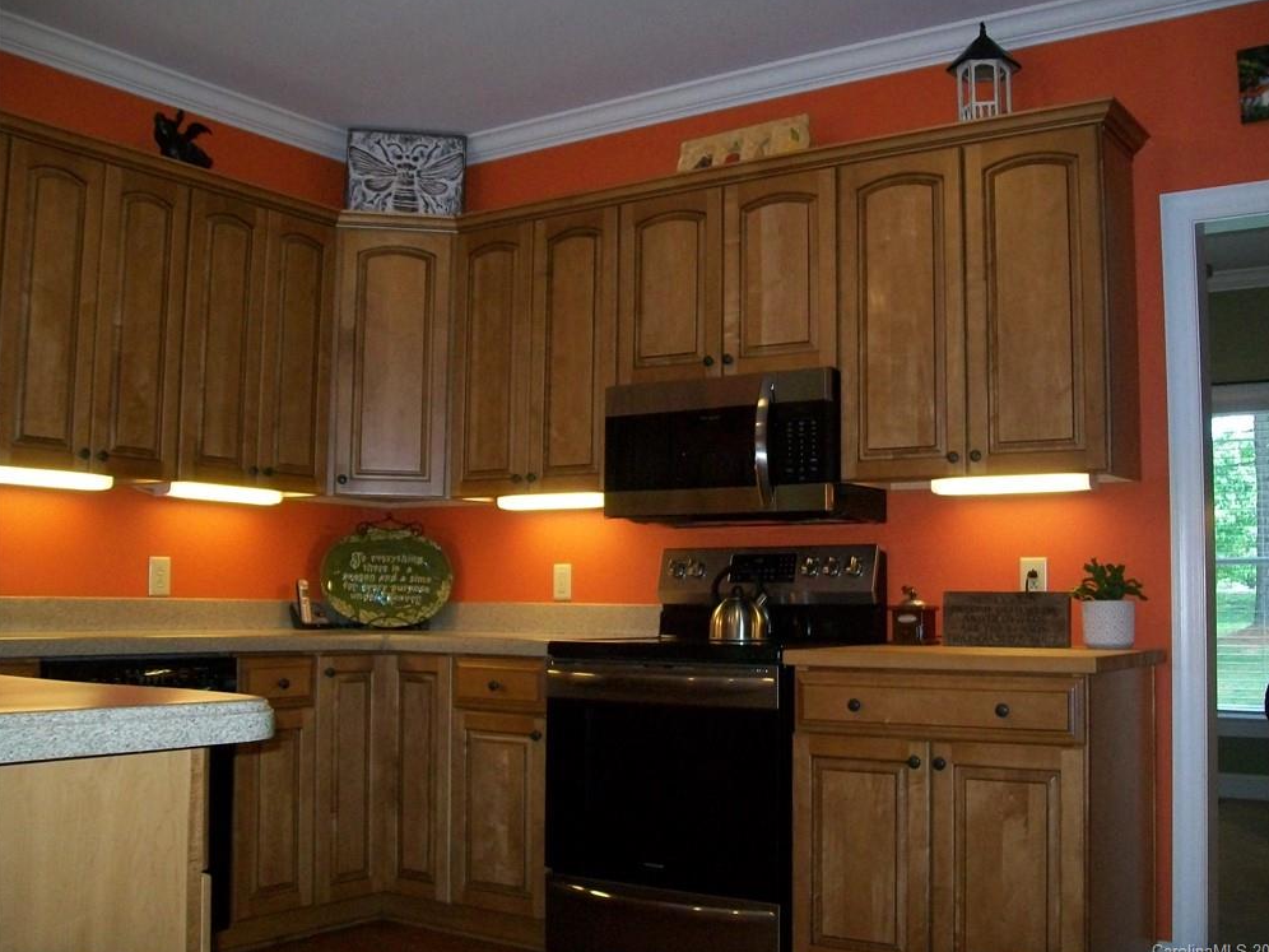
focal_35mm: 37
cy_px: 474
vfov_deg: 38.7
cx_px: 646
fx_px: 1356
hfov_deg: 50.1
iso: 160
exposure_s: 1/60
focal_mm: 6
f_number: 2.7
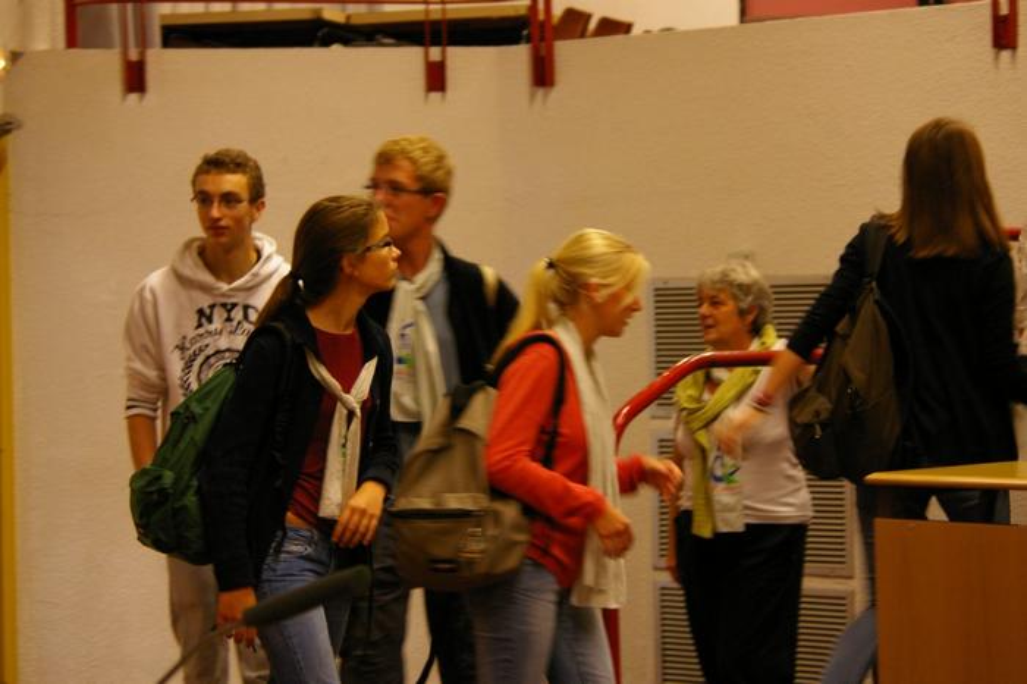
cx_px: 514
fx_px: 3122
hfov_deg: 18.7
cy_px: 342
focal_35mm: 110
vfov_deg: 12.5
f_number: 4.5
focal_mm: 73
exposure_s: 1/30
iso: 800
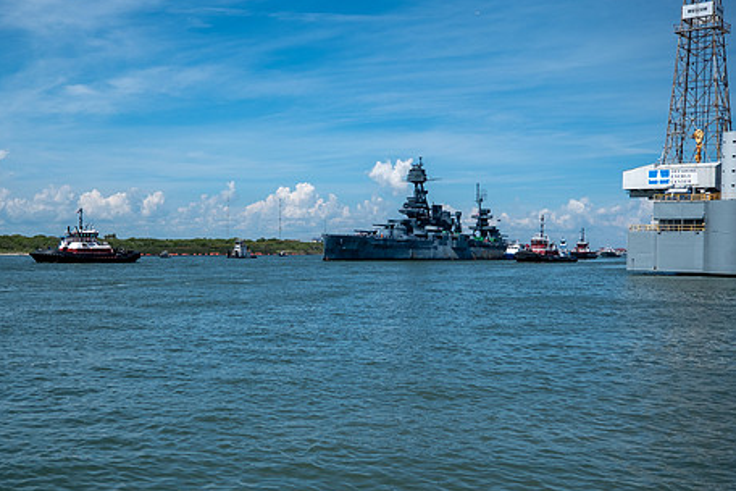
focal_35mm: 42
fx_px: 859
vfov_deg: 31.9
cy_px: 254
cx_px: 297
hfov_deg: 46.2
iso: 160
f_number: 4
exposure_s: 1/3800
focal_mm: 22.3
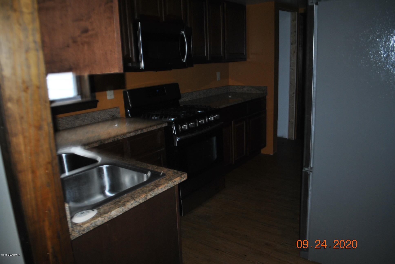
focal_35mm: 27
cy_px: 132
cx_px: 198
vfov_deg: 48.0
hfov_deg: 67.3
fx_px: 297
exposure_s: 1/60
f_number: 3.5
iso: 200
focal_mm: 18
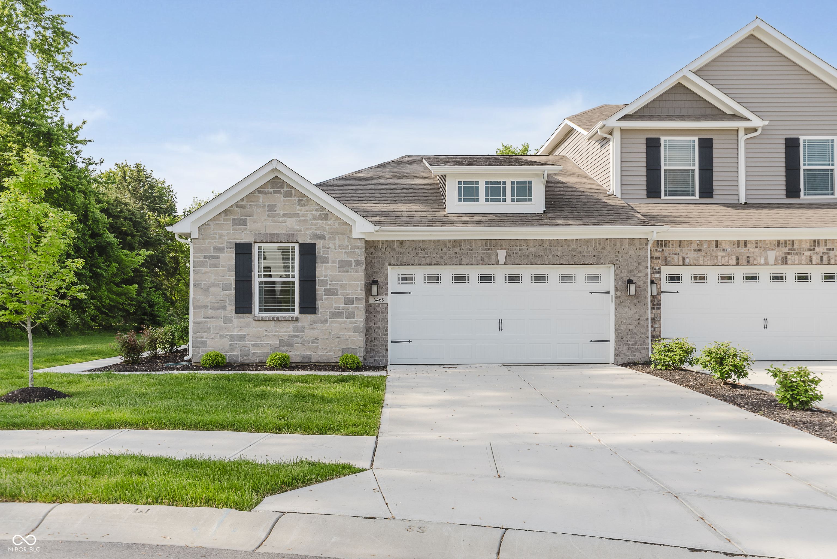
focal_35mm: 30
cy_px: 280
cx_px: 418
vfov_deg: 43.6
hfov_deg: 61.9
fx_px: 698
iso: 320
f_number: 5.6
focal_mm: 30
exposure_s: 1/1250
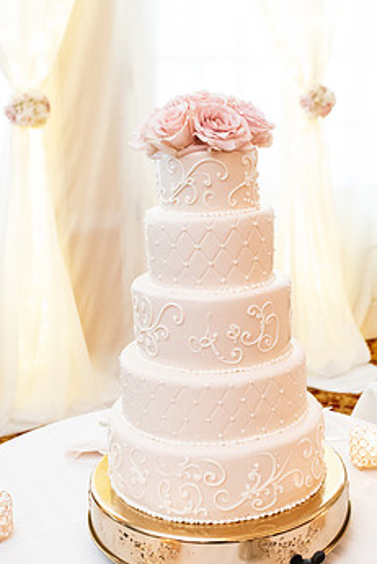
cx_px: 215
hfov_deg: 26.0
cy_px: 245
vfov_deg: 38.1
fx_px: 816
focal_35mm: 52
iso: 6400
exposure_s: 1/60
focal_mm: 40
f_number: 4
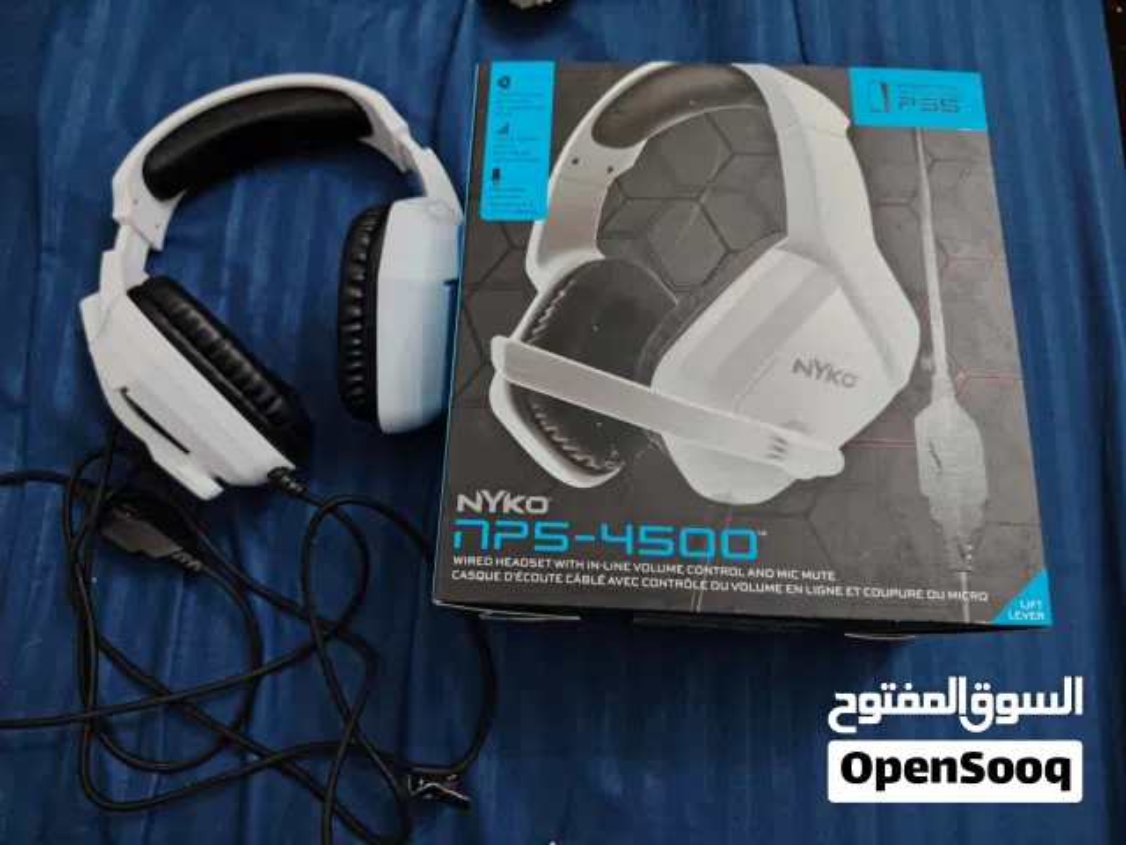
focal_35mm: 24
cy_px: 422
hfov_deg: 71.6
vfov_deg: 56.8
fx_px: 781
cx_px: 563
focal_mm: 5.25
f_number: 1.75
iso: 1828
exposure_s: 1/25
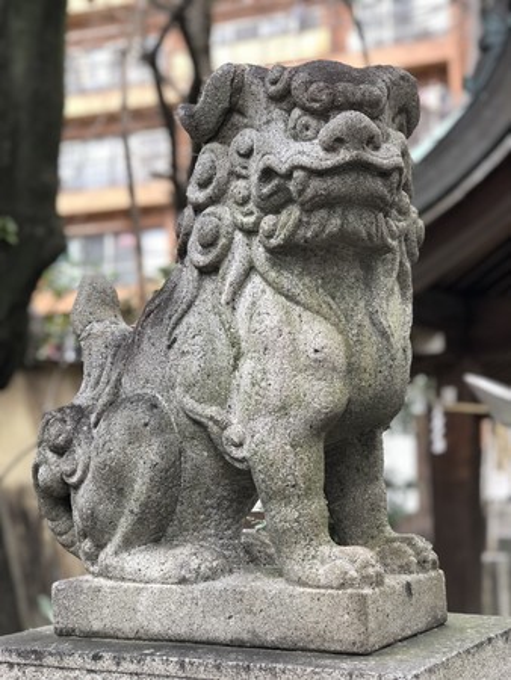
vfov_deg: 33.8
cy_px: 340
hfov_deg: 25.7
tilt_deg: +5.3
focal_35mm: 57
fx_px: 1121
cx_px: 256
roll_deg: +0.7
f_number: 2.8
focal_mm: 6.6
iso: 32
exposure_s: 1/30
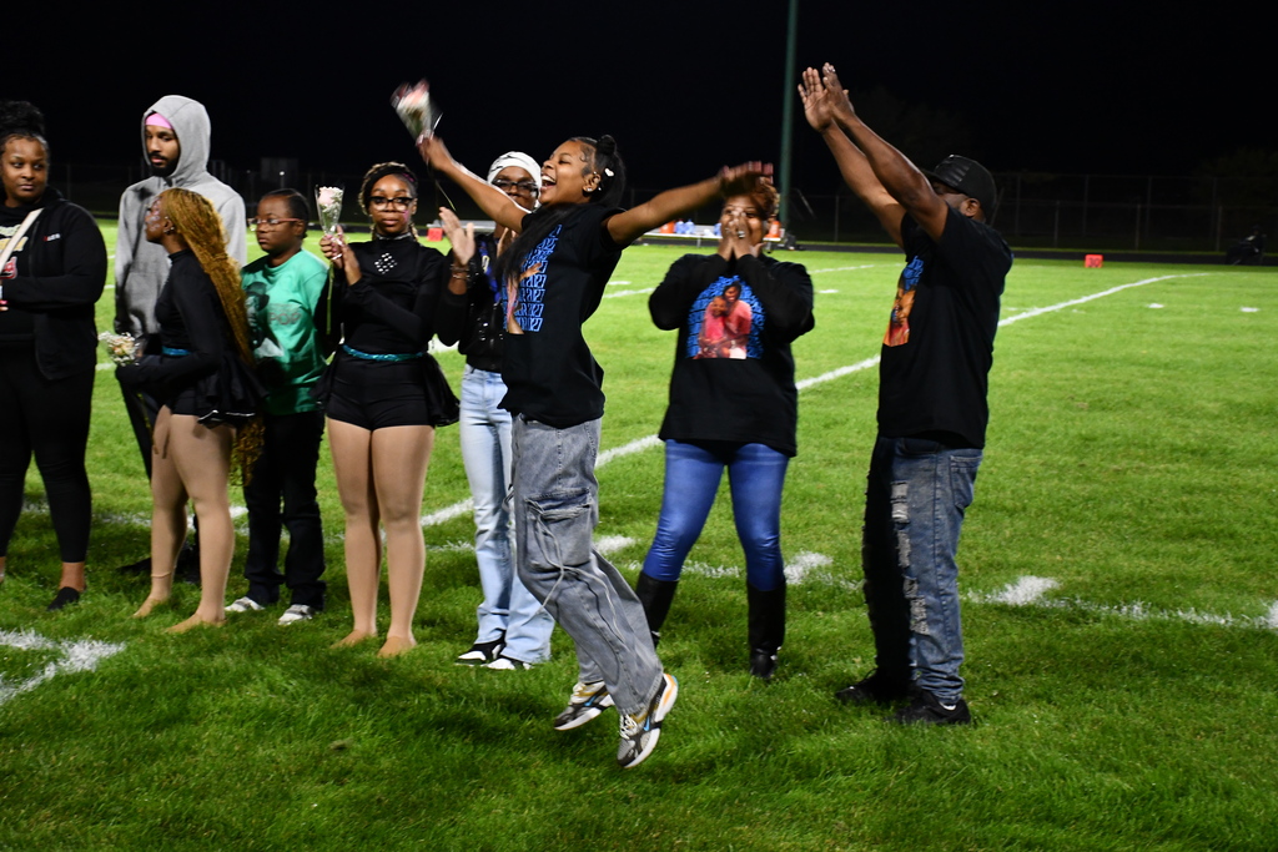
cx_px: 639
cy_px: 426
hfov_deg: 31.9
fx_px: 2237
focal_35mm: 63
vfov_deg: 21.6
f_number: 4.5
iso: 2500
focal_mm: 42
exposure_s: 1/125
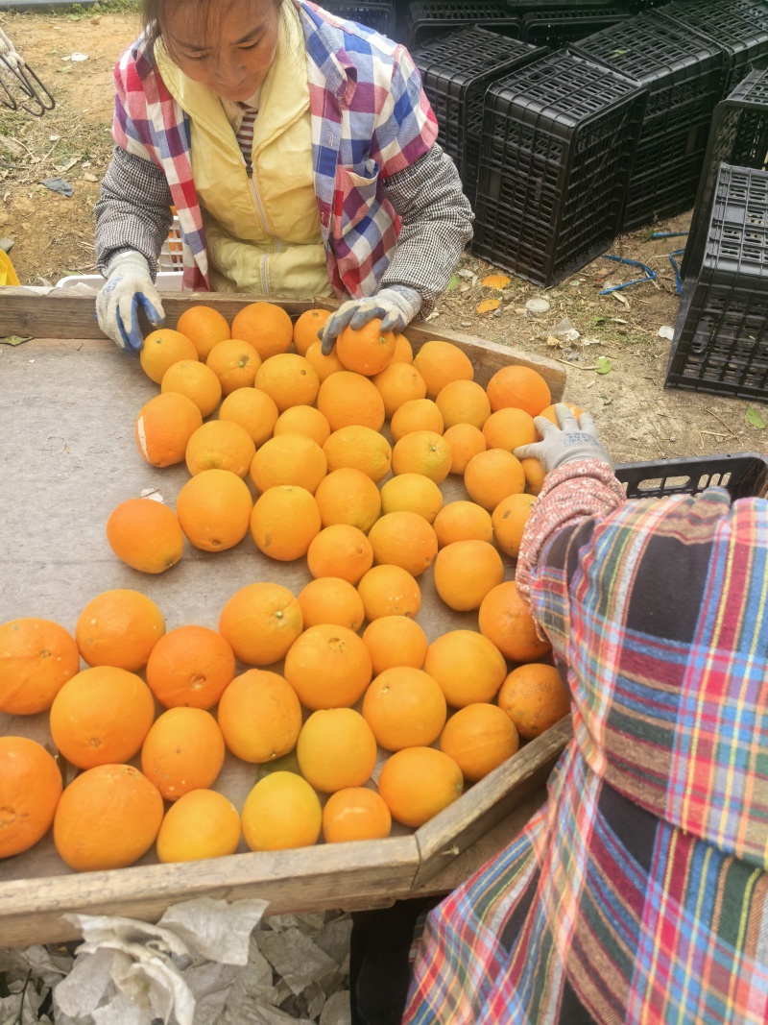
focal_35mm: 27
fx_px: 799
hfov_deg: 51.3
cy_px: 512
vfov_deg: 65.3
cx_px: 384
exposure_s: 1/994
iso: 100
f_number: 2
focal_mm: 5.75
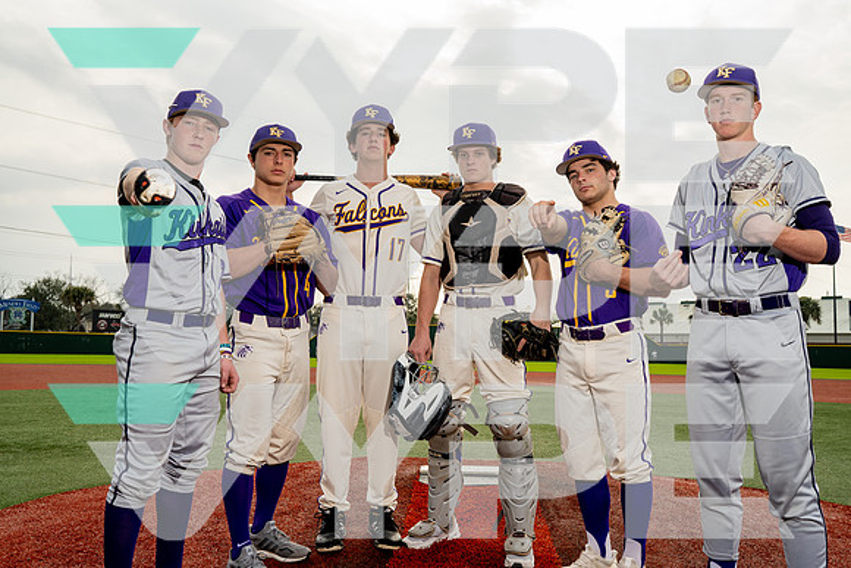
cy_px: 284
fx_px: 828
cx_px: 426
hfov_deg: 54.4
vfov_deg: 37.9
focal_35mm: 35
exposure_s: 1/250
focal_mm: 35
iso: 125
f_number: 7.1
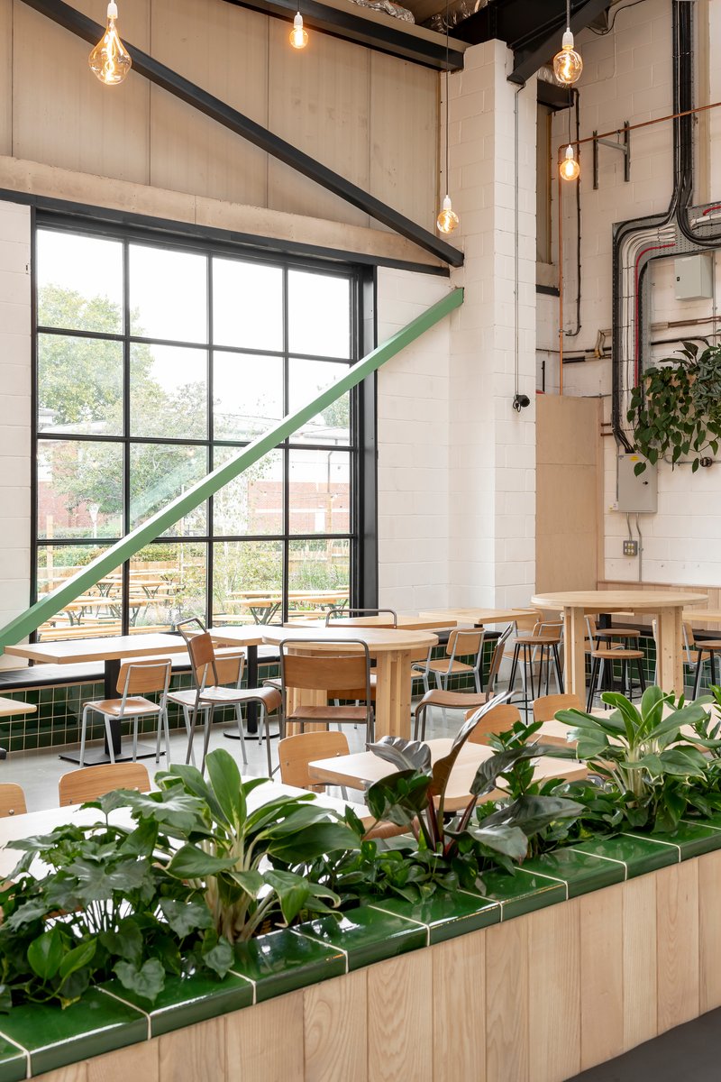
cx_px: 360
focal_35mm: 36
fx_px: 1081
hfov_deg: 36.9
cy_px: 541
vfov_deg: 53.1
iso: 200
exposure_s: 1/4
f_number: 10
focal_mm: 36
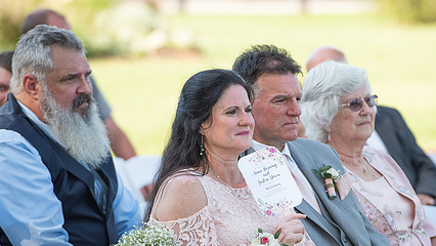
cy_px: 169
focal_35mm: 285
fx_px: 3296
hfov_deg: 7.6
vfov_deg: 4.3
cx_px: 267
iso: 320
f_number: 4
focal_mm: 200
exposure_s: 1/800
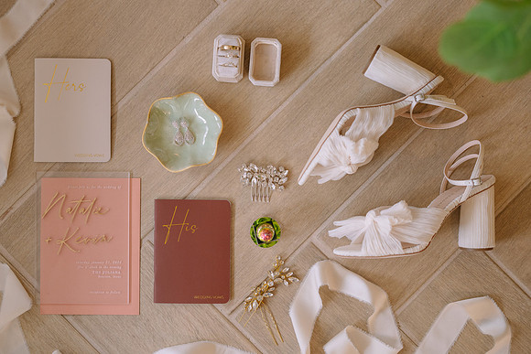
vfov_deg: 25.9
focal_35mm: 52
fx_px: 771
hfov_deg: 38.0
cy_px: 177
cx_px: 266
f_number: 2.8
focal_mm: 50
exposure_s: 1/250
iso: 1600
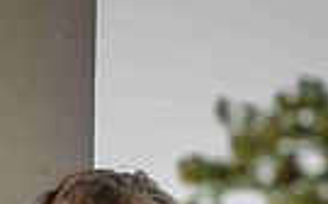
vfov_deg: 4.1
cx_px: 129
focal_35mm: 313
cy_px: 508
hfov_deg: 6.7
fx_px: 2794
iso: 800
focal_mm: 92
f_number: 5
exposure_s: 1/640
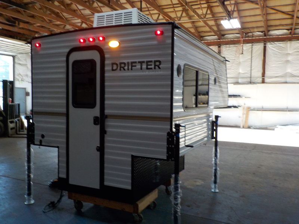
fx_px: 259
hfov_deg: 60.0
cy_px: 112
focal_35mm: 30
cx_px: 150
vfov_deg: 46.8
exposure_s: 1/30
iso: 180
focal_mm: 4.1
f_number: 3.3
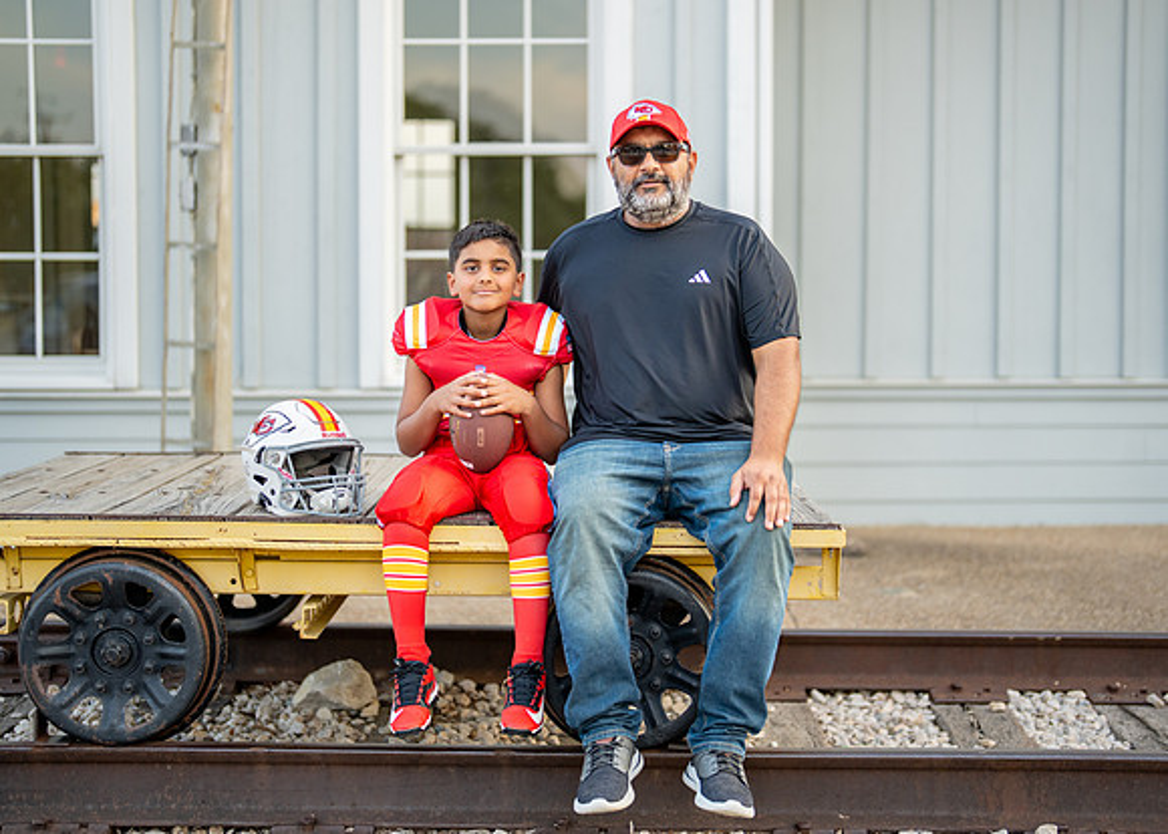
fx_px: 1948
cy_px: 380
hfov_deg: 33.4
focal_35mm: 59
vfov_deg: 24.2
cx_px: 615
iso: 200
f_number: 1.2
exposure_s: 1/1000
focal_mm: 50
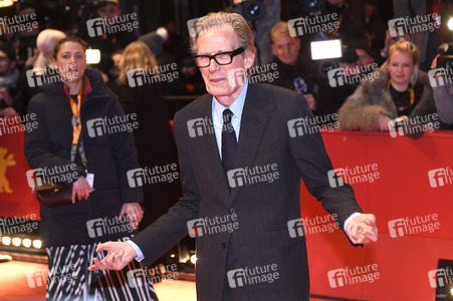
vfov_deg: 19.4
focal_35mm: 70
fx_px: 880
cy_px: 150
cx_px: 226
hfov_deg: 28.9
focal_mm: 70
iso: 1250
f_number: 4
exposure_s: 1/400
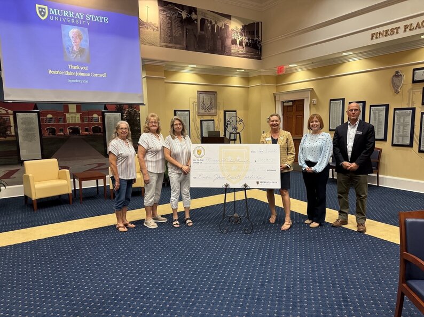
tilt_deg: -6.3
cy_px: 158
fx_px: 294
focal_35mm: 24
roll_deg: +0.8
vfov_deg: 56.8
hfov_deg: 71.6
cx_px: 212
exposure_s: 1/60
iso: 250
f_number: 1.78
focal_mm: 6.76
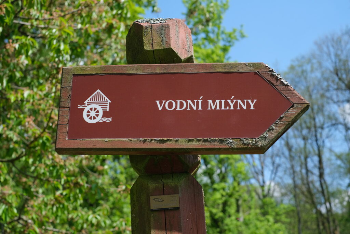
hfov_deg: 37.5
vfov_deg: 25.5
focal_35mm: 53
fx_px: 515
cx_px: 175
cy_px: 117
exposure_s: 1/900
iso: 320
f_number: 5
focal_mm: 35
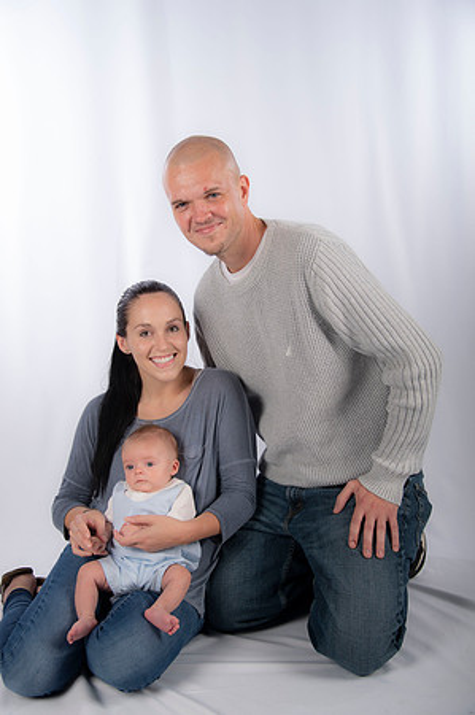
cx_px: 238
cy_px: 358
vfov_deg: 44.5
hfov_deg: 30.4
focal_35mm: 44
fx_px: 873
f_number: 5.6
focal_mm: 44
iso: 100
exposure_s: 1/200
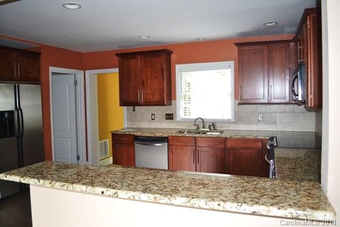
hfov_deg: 67.4
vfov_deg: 48.0
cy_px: 114
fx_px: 255
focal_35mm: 27
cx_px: 170
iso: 1100
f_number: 3.5
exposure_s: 1/60
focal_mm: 18
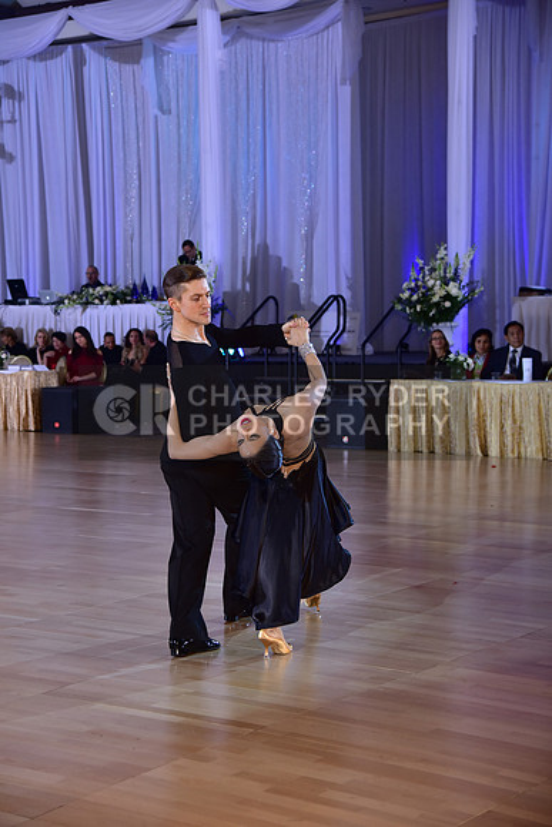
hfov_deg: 19.5
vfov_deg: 28.8
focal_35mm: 70
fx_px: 1609
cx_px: 276
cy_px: 414
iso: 1000
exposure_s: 1/250
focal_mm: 70
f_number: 4.5
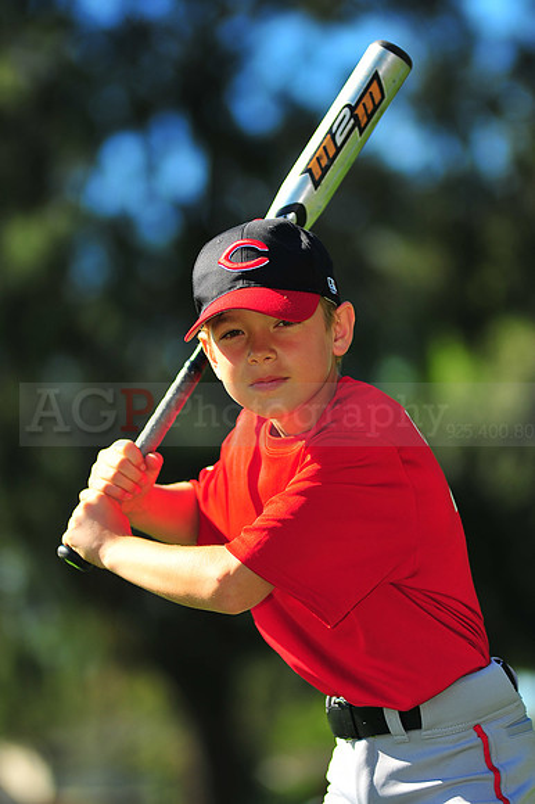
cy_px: 402
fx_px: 4017
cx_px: 268
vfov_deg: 11.4
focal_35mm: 180
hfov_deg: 7.6
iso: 200
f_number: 3.5
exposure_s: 1/1600
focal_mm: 180
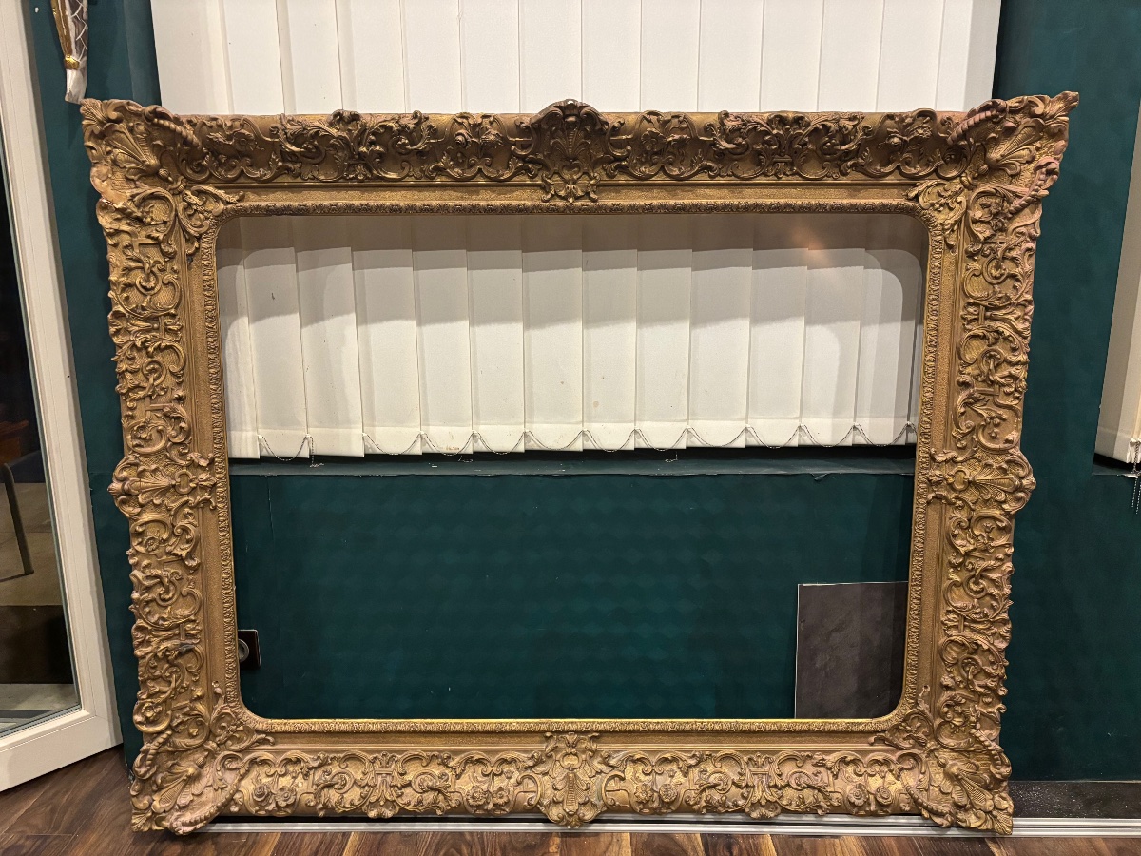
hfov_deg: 67.3
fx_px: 857
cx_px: 570
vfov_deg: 53.1
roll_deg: +0.1
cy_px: 428
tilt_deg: -12.4
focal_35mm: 26
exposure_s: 1/42
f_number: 1.6
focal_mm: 5.96
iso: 500
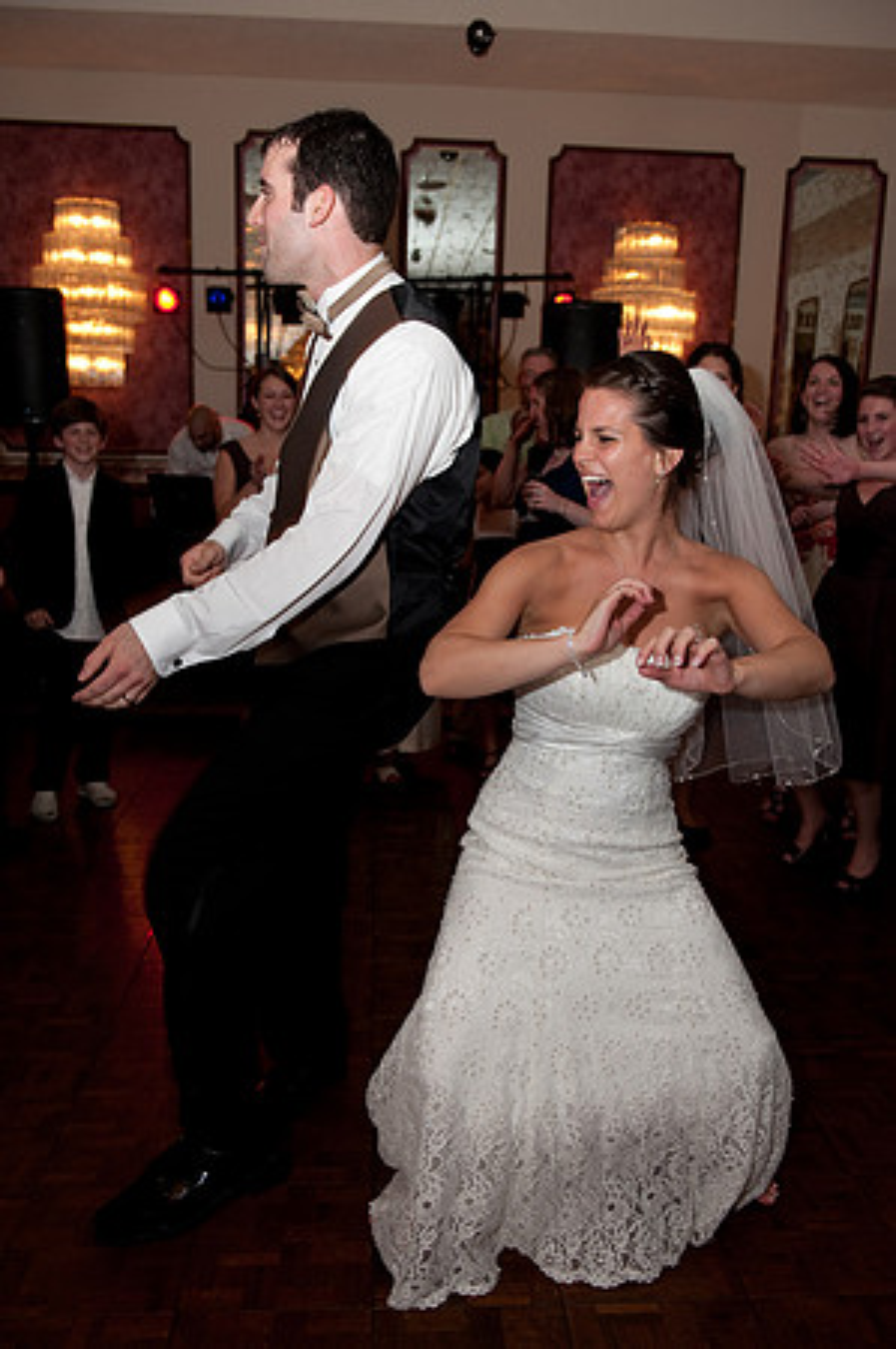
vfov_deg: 60.3
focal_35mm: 31
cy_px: 674
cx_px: 448
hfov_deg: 42.2
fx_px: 1160
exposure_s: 1/60
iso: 800
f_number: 4.5
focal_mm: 31
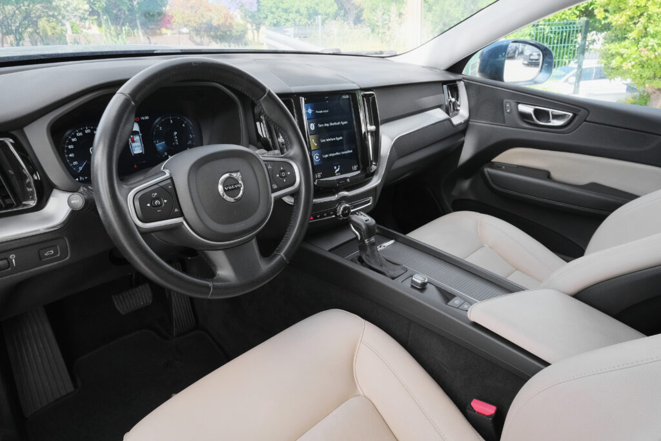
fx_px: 441
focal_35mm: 24
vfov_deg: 53.1
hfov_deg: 73.7
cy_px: 220
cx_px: 330
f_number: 9
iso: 2000
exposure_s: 1/125
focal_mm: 16.1
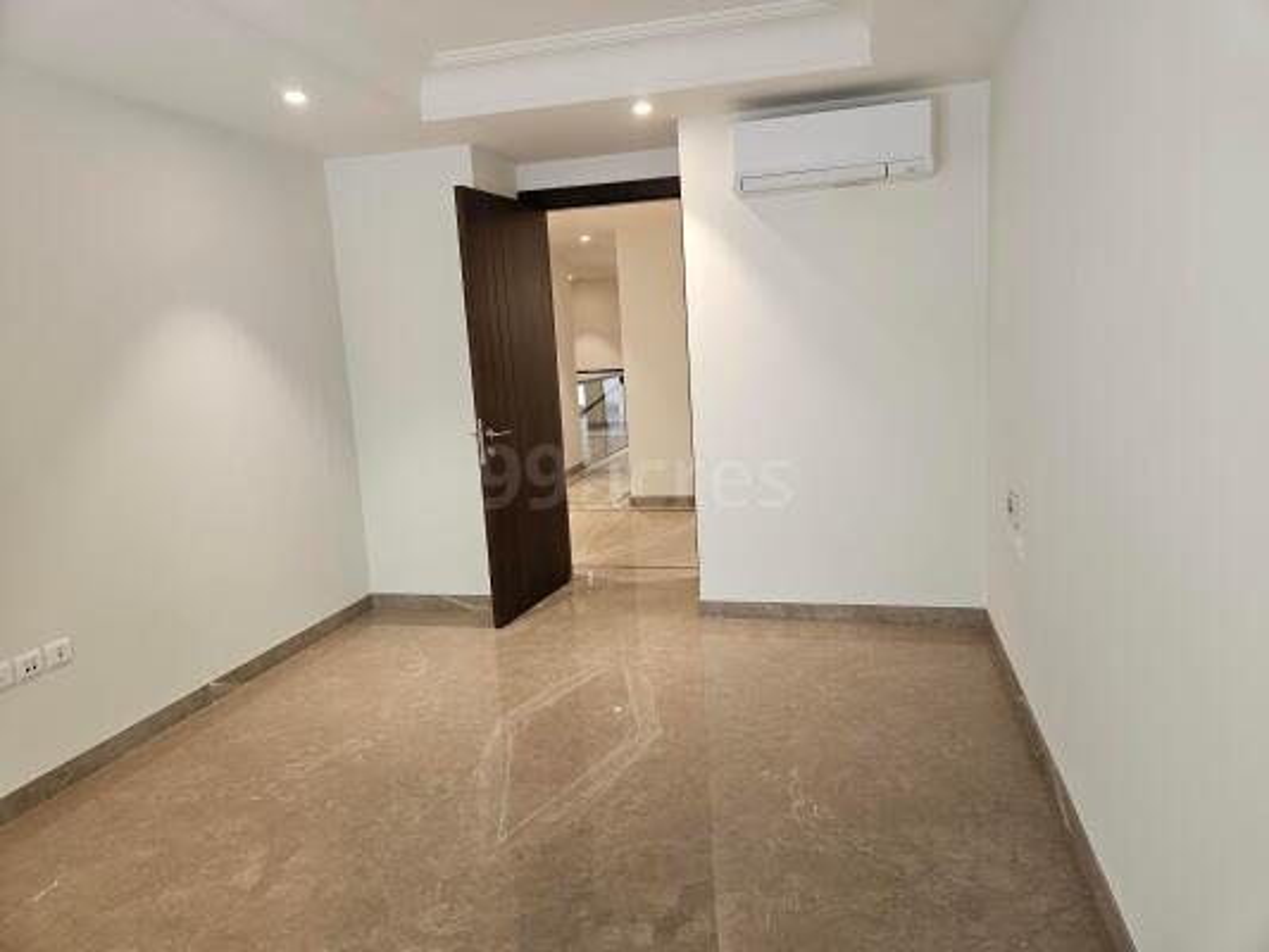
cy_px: 476
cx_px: 634
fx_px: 843
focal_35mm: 23
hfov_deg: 73.9
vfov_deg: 58.9
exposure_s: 1/115
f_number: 1.8
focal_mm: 5.4
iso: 160
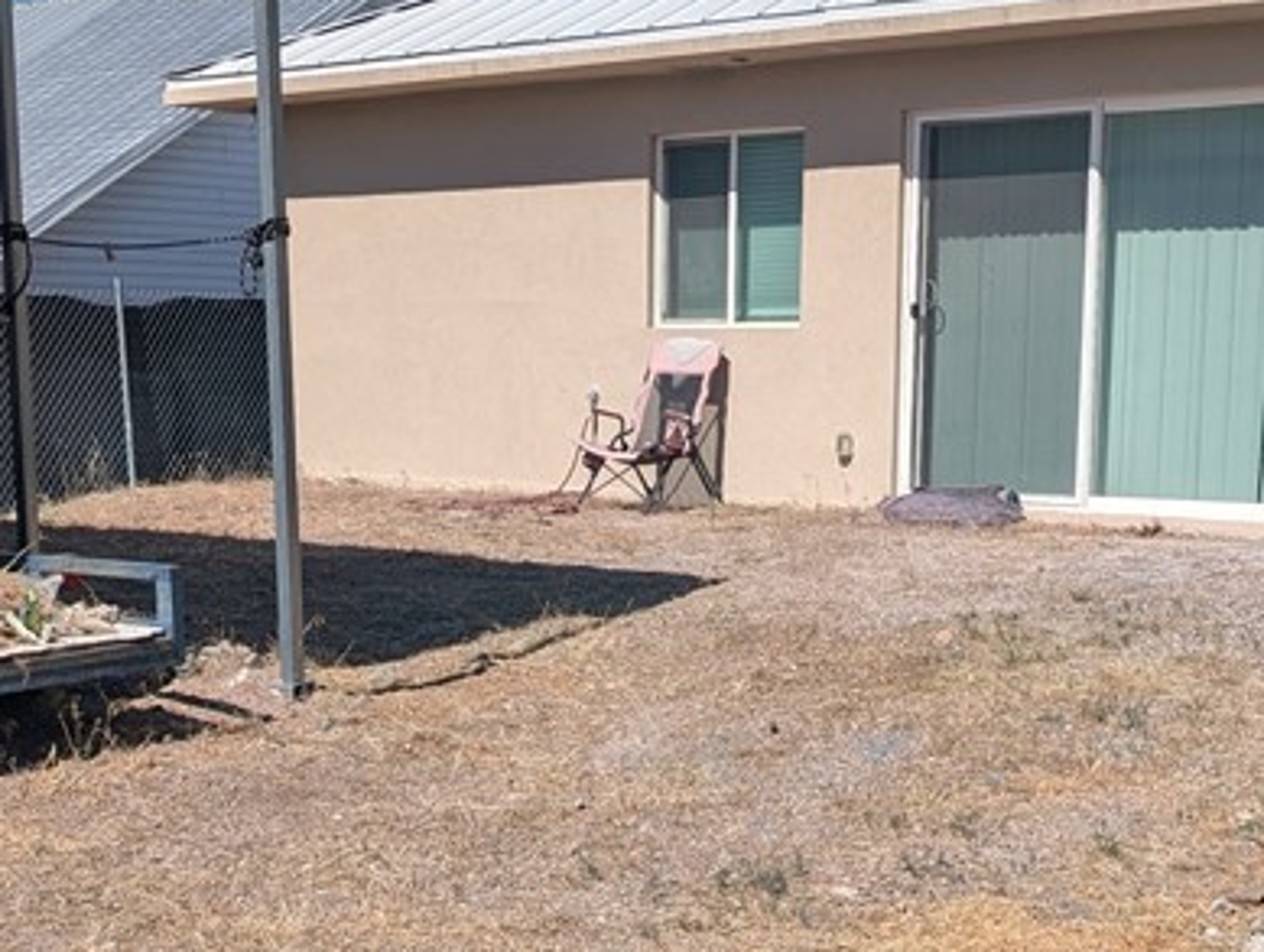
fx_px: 2304
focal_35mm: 63
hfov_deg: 30.7
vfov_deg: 23.1
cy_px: 731
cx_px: 583
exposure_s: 1/2088
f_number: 1.68
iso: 23
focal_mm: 6.9
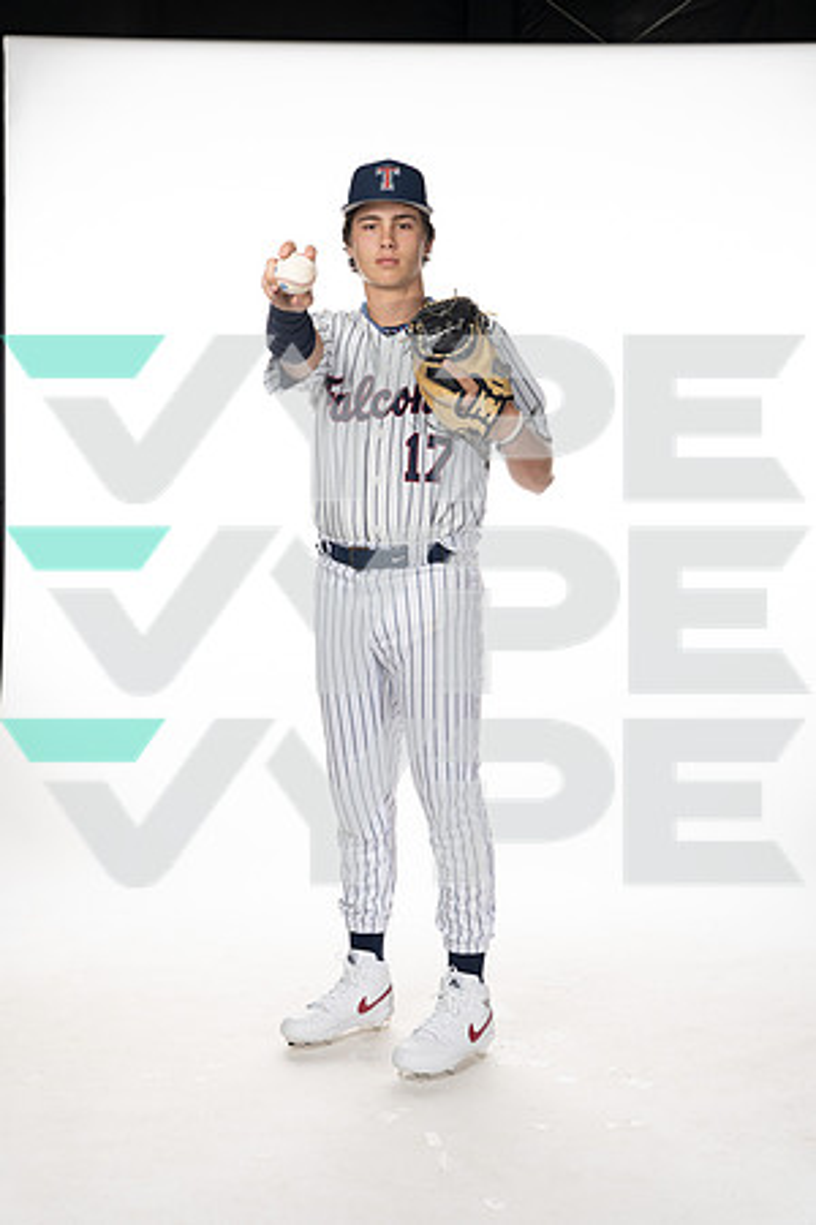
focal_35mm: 51
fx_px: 1734
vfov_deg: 38.9
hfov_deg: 26.5
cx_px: 408
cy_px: 612
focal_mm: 51
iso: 400
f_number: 6.3
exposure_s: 1/250
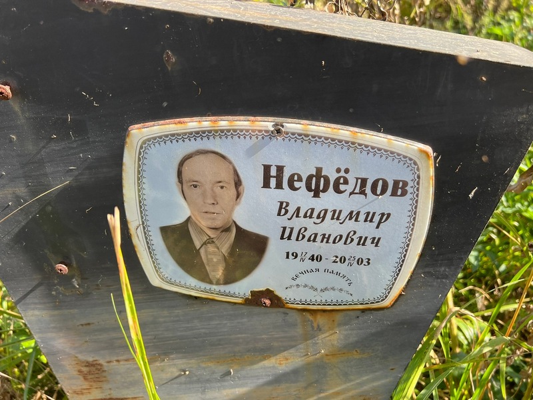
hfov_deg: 67.3
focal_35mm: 26
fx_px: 400
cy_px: 200
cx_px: 266
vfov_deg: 53.1
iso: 50
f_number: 1.5
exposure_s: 1/502
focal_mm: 5.7
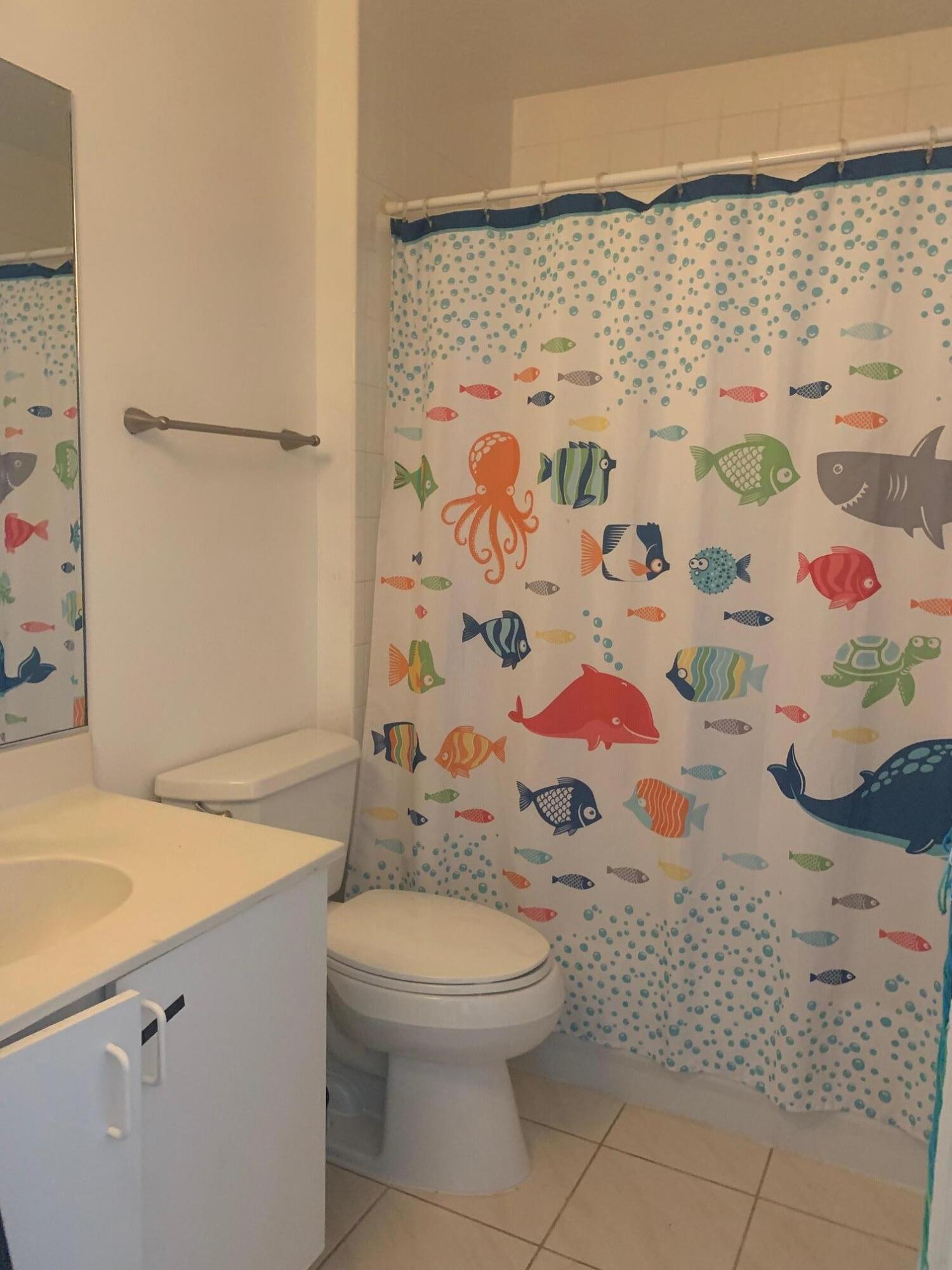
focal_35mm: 26
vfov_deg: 67.3
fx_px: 953
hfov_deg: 53.1
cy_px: 635
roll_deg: -2.0
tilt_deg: -6.5
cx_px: 476
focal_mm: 4.25
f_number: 1.8
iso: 640
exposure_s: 1/30
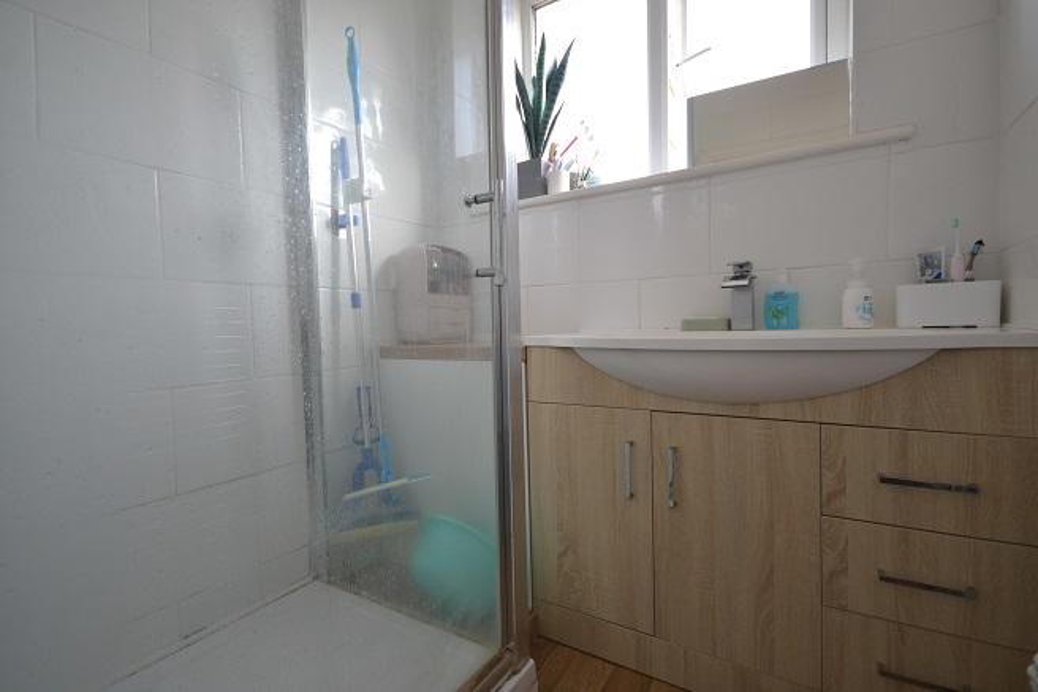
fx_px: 476
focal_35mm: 16
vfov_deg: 72.0
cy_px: 346
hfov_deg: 95.0
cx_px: 519
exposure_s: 1/60
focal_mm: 11
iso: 400
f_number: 4.2
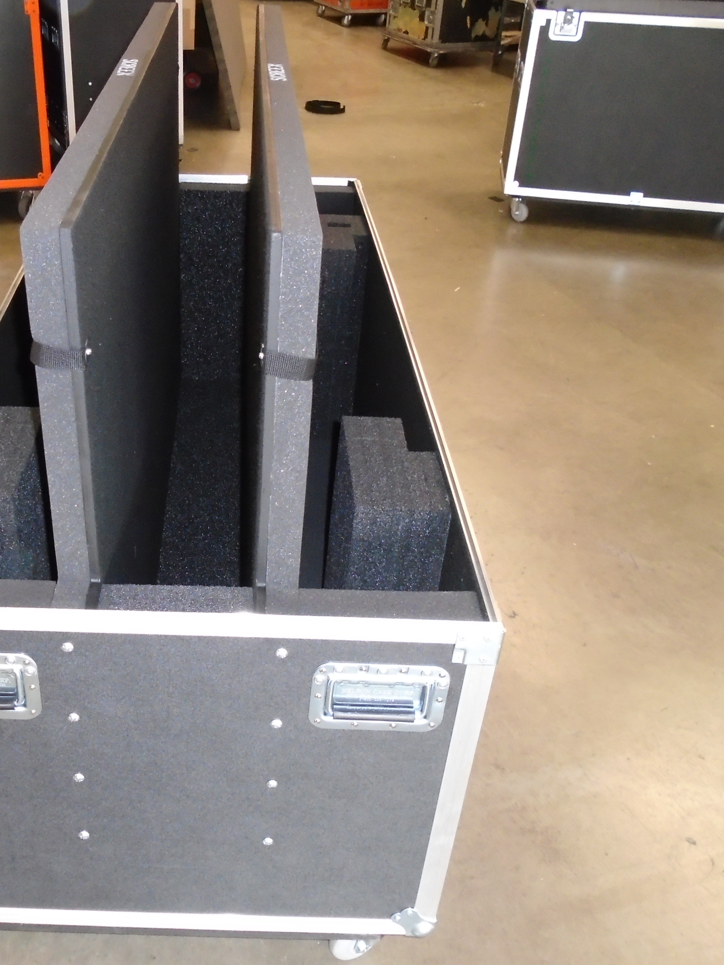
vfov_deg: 52.6
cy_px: 480
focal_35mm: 35
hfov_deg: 40.1
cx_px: 231
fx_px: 976
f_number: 3.2
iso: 400
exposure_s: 1/30
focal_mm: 4.6
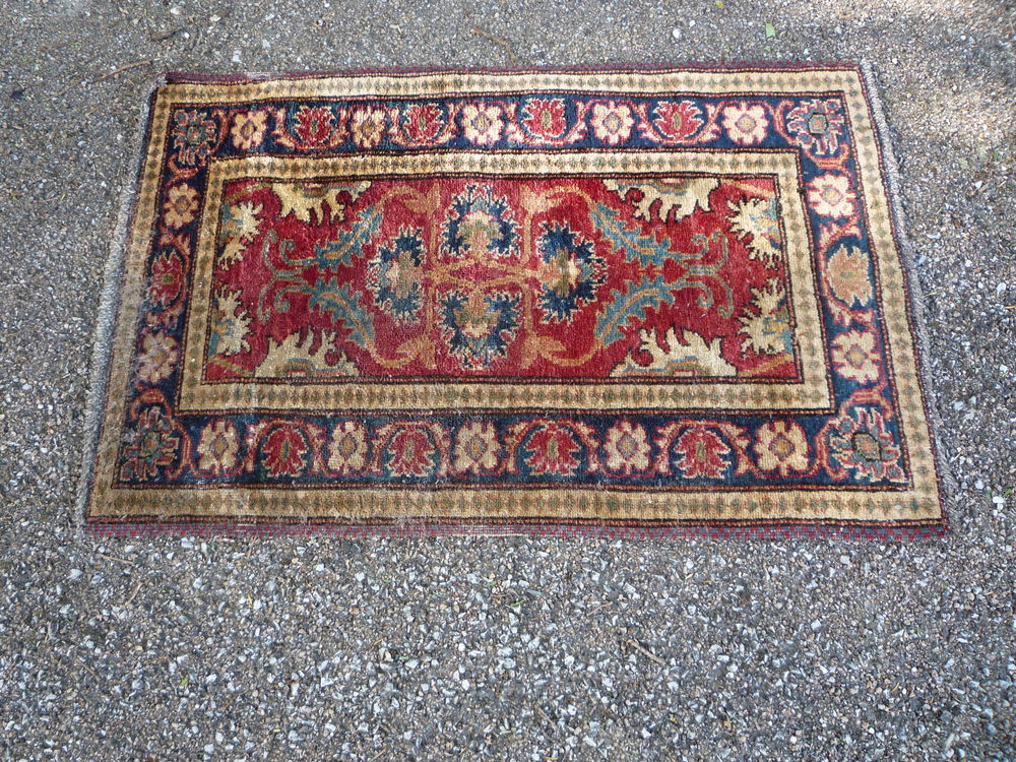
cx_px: 508
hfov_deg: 60.0
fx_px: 881
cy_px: 381
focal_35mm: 30
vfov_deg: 46.8
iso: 100
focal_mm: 5.2
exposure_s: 1/40
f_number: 3.3
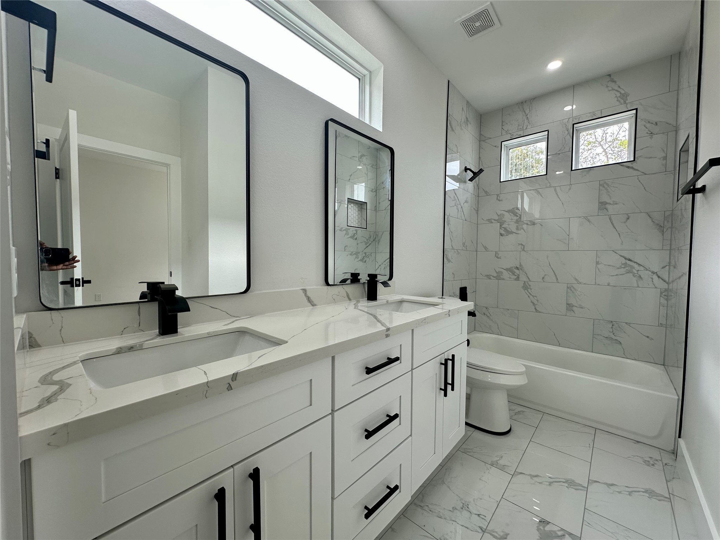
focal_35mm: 14
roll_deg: -0.4
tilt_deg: -1.8
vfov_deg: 85.7
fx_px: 291
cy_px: 270
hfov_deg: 102.1
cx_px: 360
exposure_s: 1/120
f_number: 2.2
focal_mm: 2.22
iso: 50
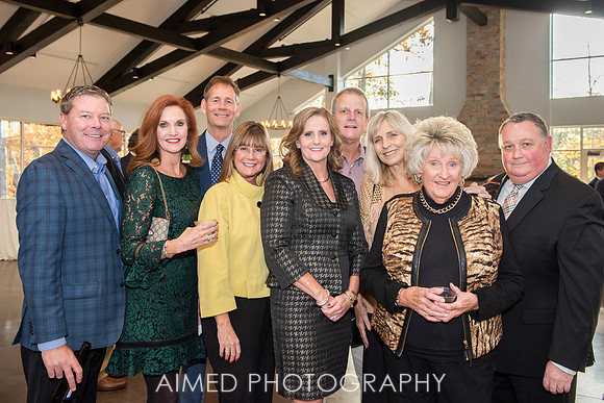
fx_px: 598
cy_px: 185
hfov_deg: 53.6
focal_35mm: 36
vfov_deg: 37.2
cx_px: 313
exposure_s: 1/250
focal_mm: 31
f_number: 4
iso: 640
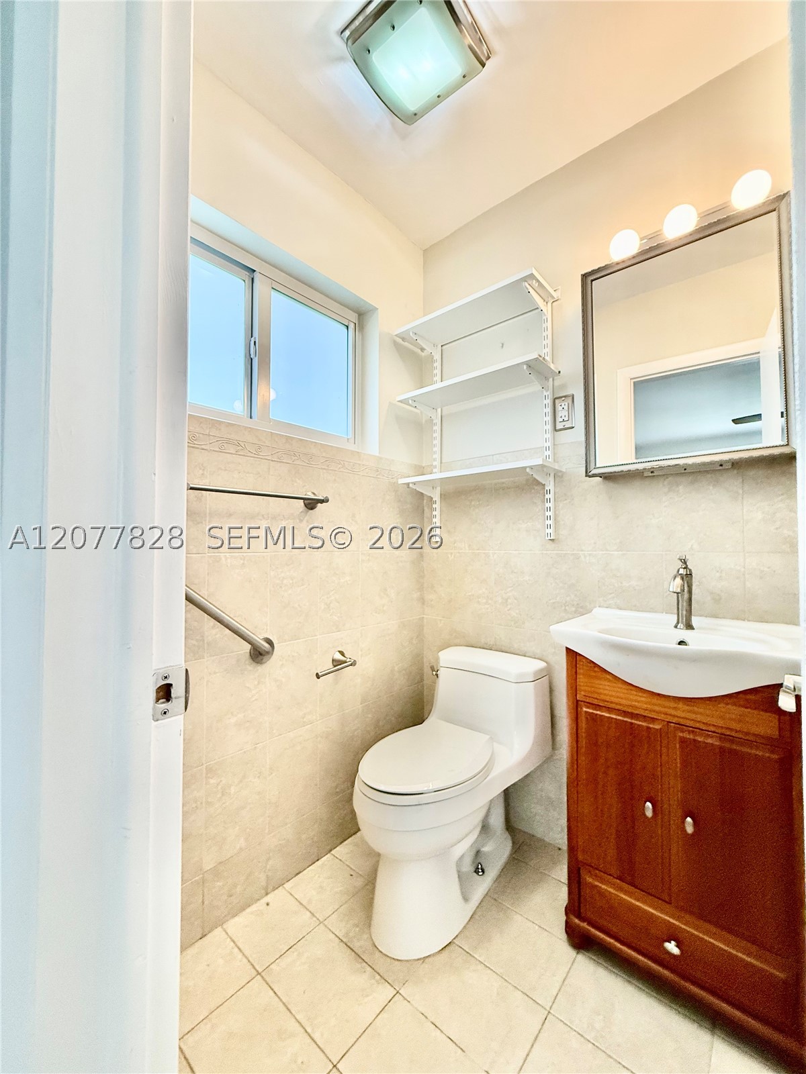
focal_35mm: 14
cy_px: 537
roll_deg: +0.5
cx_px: 403
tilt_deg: +1.6
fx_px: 435
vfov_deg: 102.1
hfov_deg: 85.7
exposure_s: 1/120
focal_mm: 2.22
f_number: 2.2
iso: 250
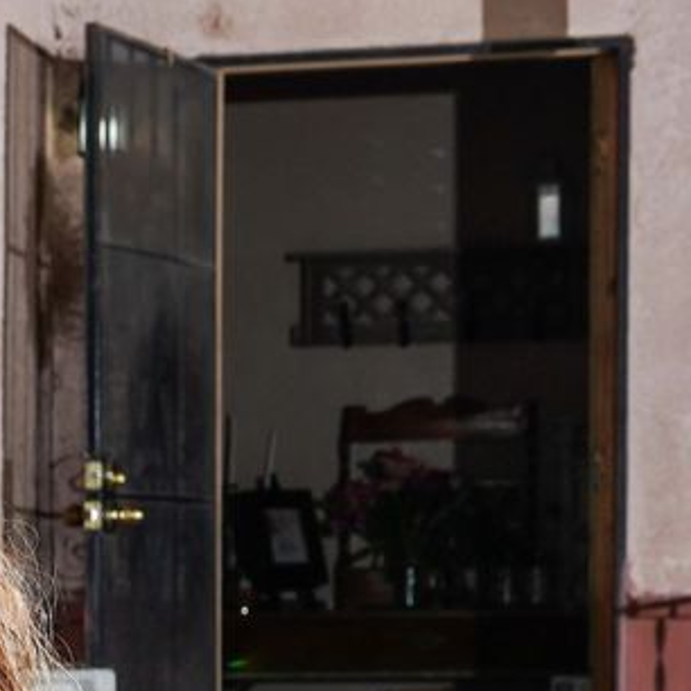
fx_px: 3952
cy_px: 837
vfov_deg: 9.8
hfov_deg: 9.3
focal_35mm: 175
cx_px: -723
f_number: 7.1
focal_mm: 28
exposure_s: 1/100
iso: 200
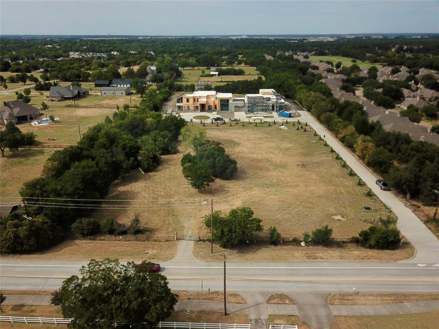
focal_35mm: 26
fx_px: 330
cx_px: 220
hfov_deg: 67.3
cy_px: 164
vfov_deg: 53.1
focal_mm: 4.73
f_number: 2.2
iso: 100
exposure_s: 1/2950
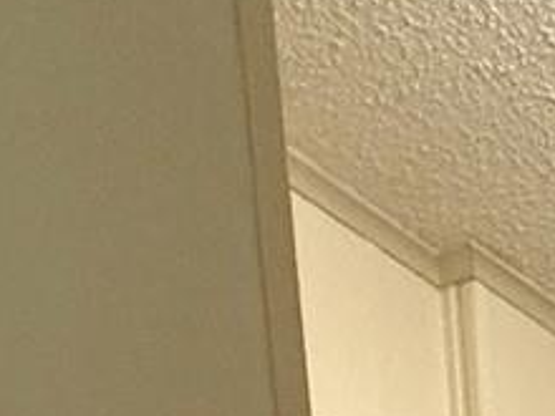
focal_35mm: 102
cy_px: 1397
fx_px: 1635
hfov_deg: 14.5
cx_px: 1226
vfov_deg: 9.6
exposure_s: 1/60
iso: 500
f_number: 2.2
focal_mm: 2.22
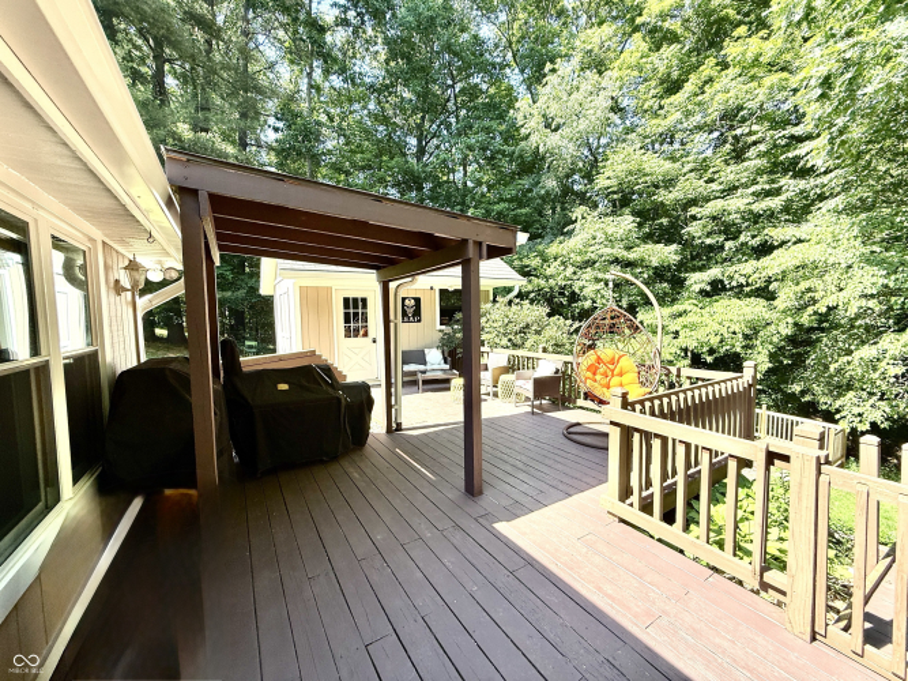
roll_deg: +1.2
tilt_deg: -2.9
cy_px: 340
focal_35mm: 14
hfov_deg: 102.1
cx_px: 454
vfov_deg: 85.7
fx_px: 367
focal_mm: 2.22
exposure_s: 1/288
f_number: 2.2
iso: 50
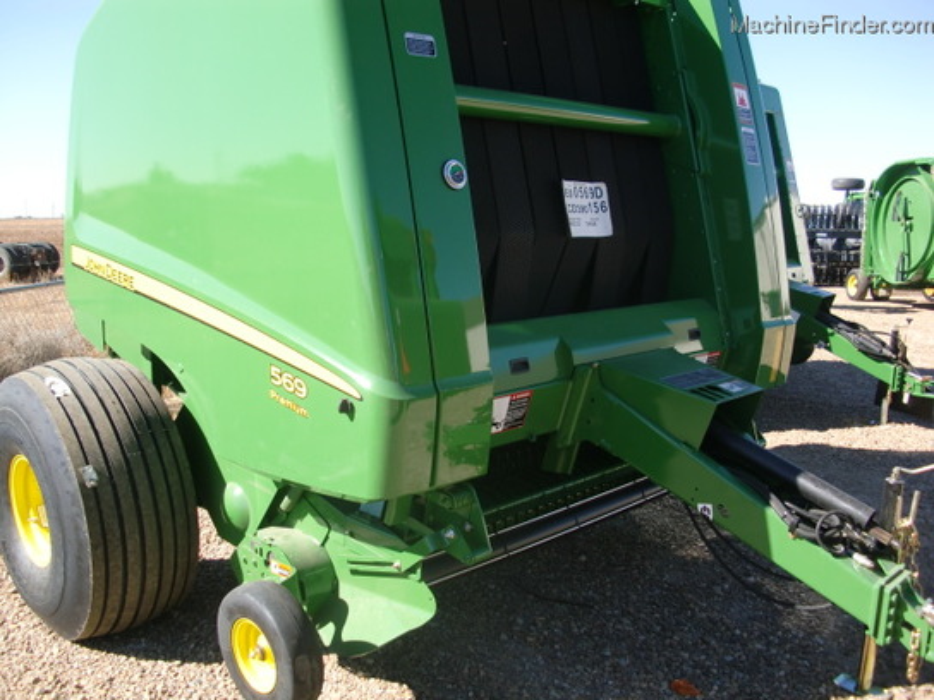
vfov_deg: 39.7
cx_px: 467
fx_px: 971
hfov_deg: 51.4
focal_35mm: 36
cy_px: 350
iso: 64
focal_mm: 6.3
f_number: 2.8
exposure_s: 1/500
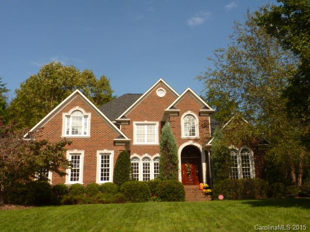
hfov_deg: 51.4
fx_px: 322
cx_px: 155
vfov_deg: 39.7
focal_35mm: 36
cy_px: 116
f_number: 5
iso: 80
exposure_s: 1/500
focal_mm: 4.1
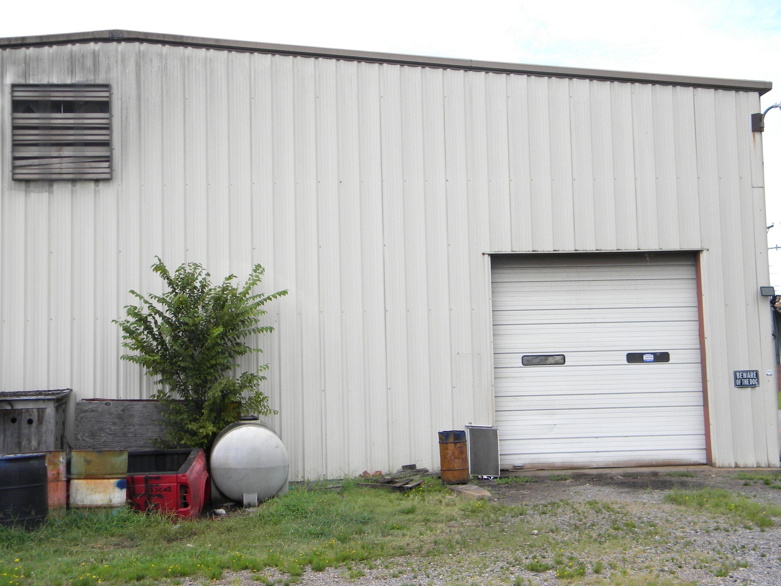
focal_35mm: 47
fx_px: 1060
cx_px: 390
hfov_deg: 40.4
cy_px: 293
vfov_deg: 30.9
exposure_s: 1/499
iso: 106
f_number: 3.9
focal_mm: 8.6
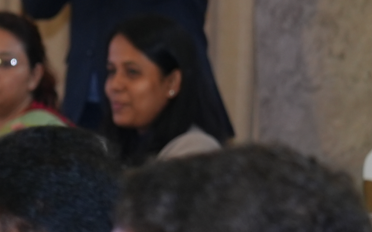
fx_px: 4409
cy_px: 419
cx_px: -299
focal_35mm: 435
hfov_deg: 4.8
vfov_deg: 3.0
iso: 400
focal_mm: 63
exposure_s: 1/160
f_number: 3.2
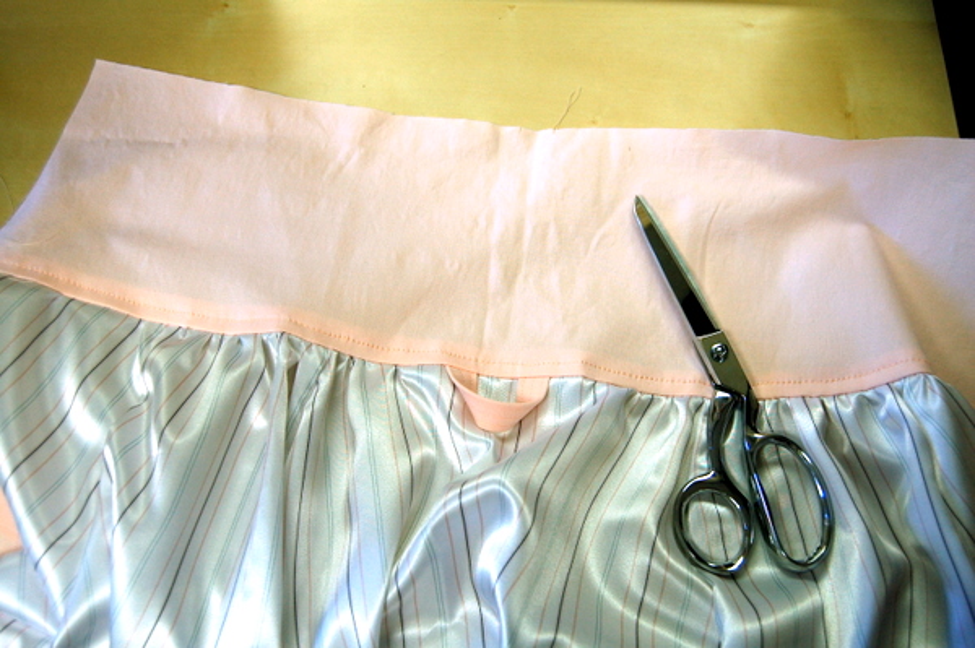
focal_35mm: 36
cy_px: 324
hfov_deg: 53.2
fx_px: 974
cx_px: 488
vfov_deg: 36.8
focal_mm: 24
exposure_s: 1/60
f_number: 4.5
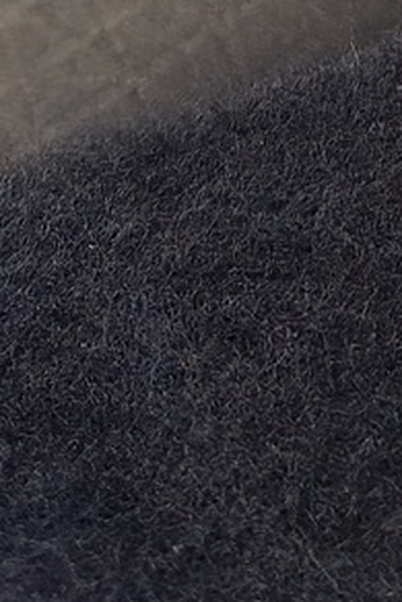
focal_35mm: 118
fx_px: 1974
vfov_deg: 15.6
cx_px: 555
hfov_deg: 11.3
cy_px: -365
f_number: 1.8
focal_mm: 5.4
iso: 1600
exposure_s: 1/50
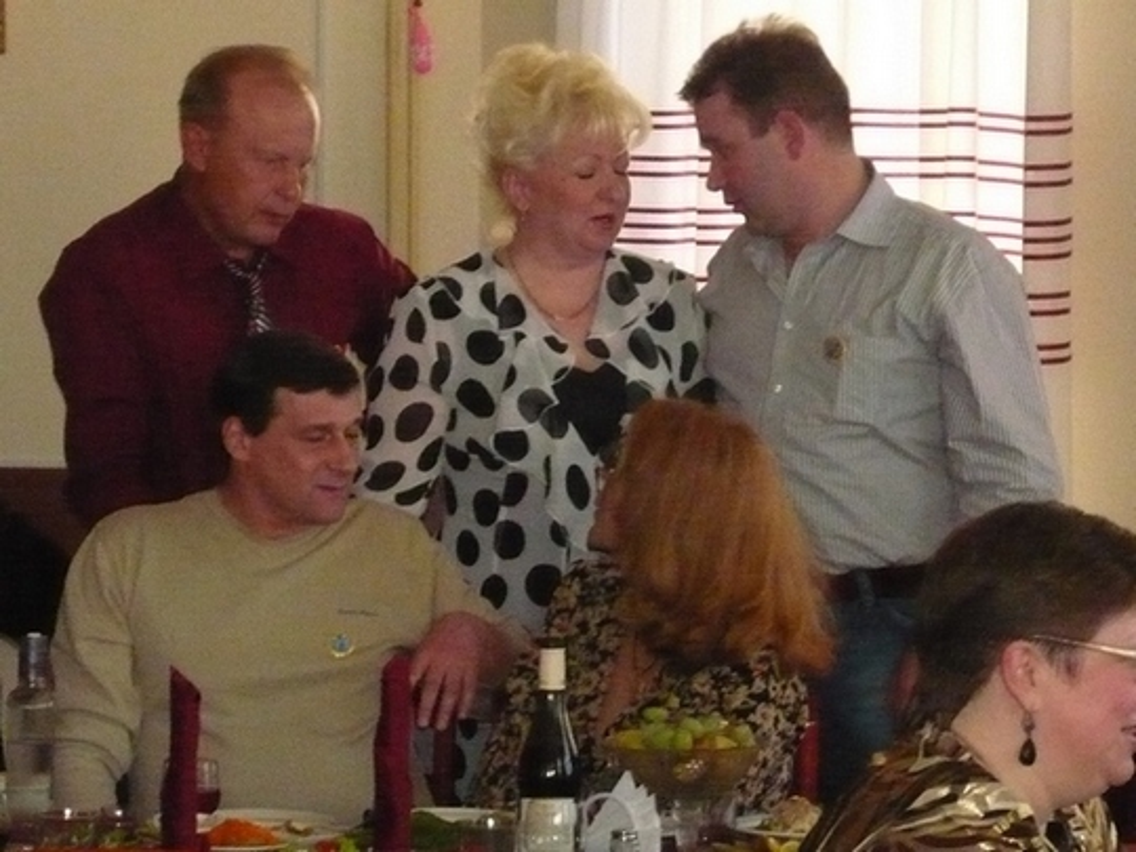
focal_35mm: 160
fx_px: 5251
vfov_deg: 9.3
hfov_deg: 12.3
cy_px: 426
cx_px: 568
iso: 1000
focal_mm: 16.5
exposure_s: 1/60
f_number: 5.1
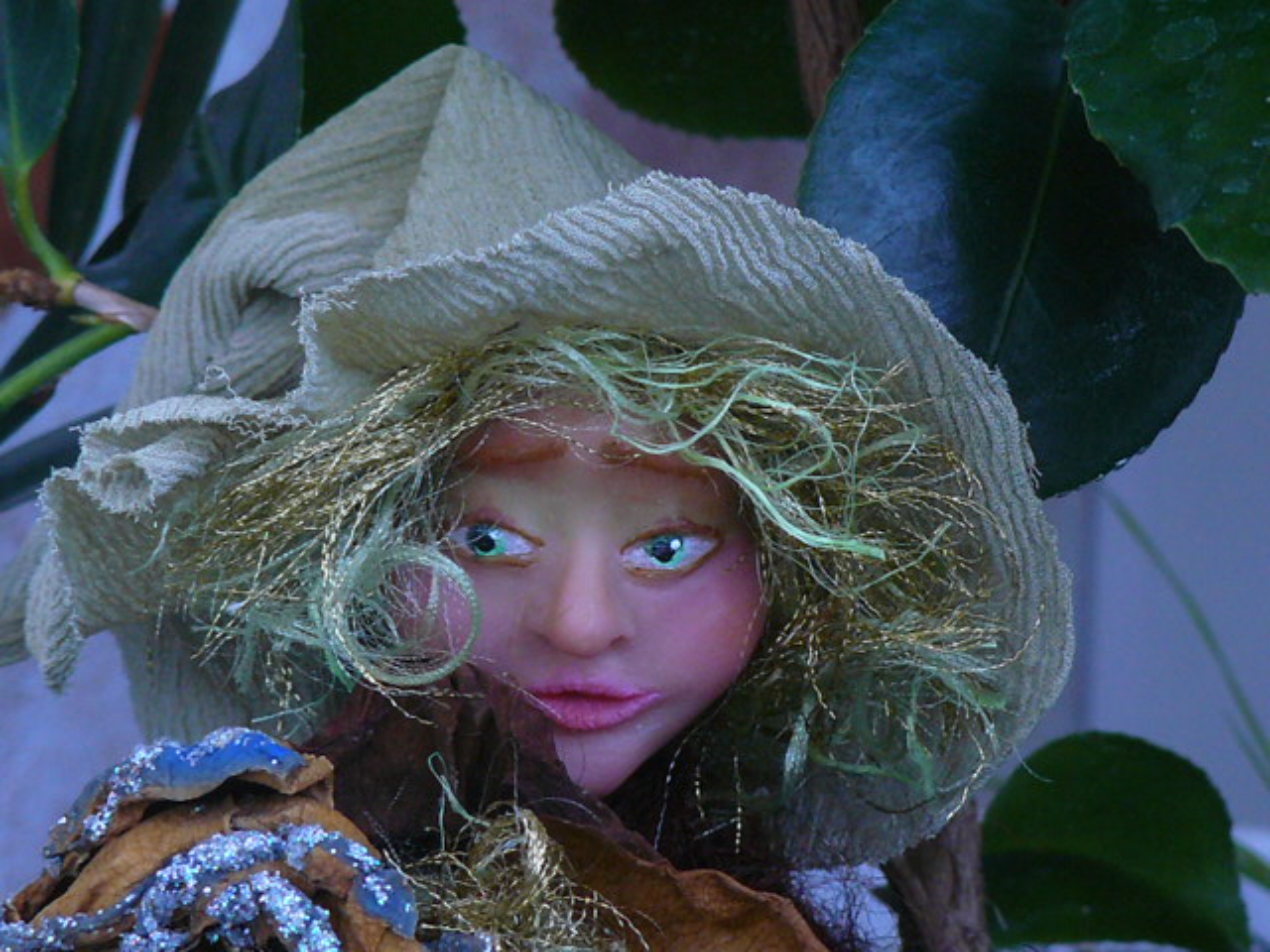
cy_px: 476
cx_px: 635
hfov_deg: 14.1
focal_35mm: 140
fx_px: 5136
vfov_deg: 10.6
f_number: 4
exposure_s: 1/30
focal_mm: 15.5
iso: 200
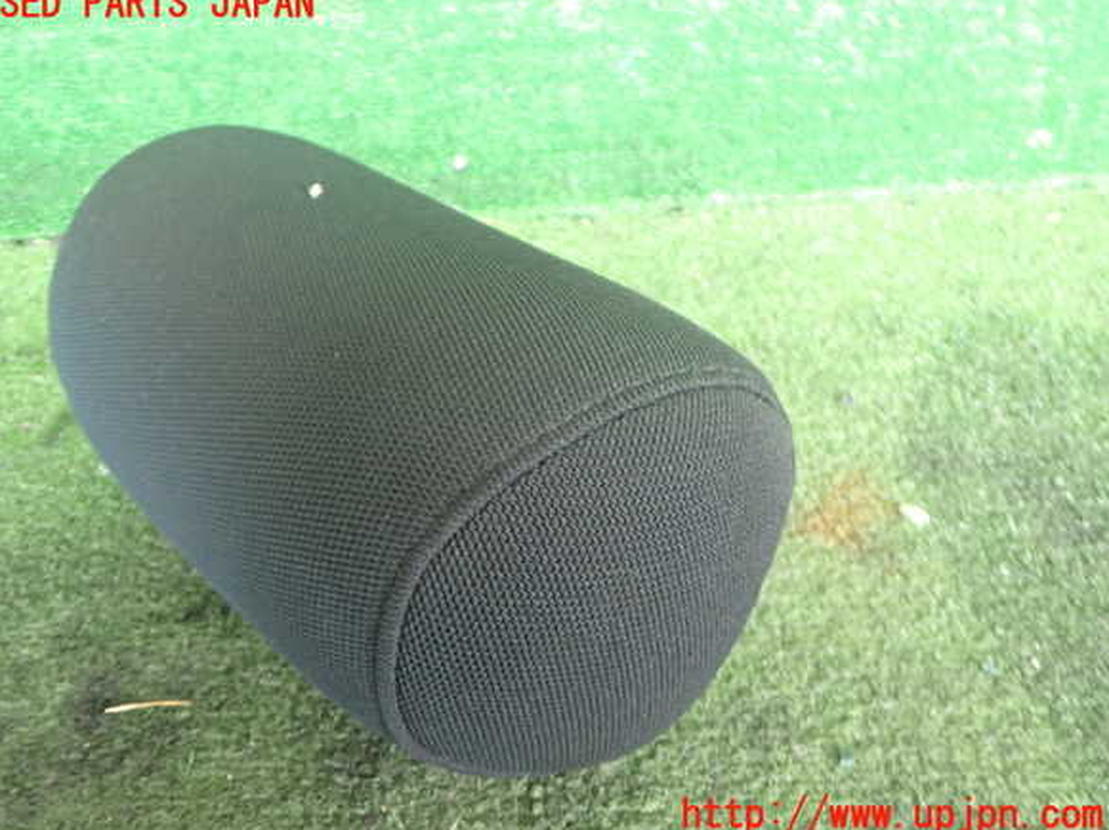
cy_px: 410
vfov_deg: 45.4
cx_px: 540
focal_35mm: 31
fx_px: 993
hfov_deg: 58.4
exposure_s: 1/30
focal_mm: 5.4
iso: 320
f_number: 2.3
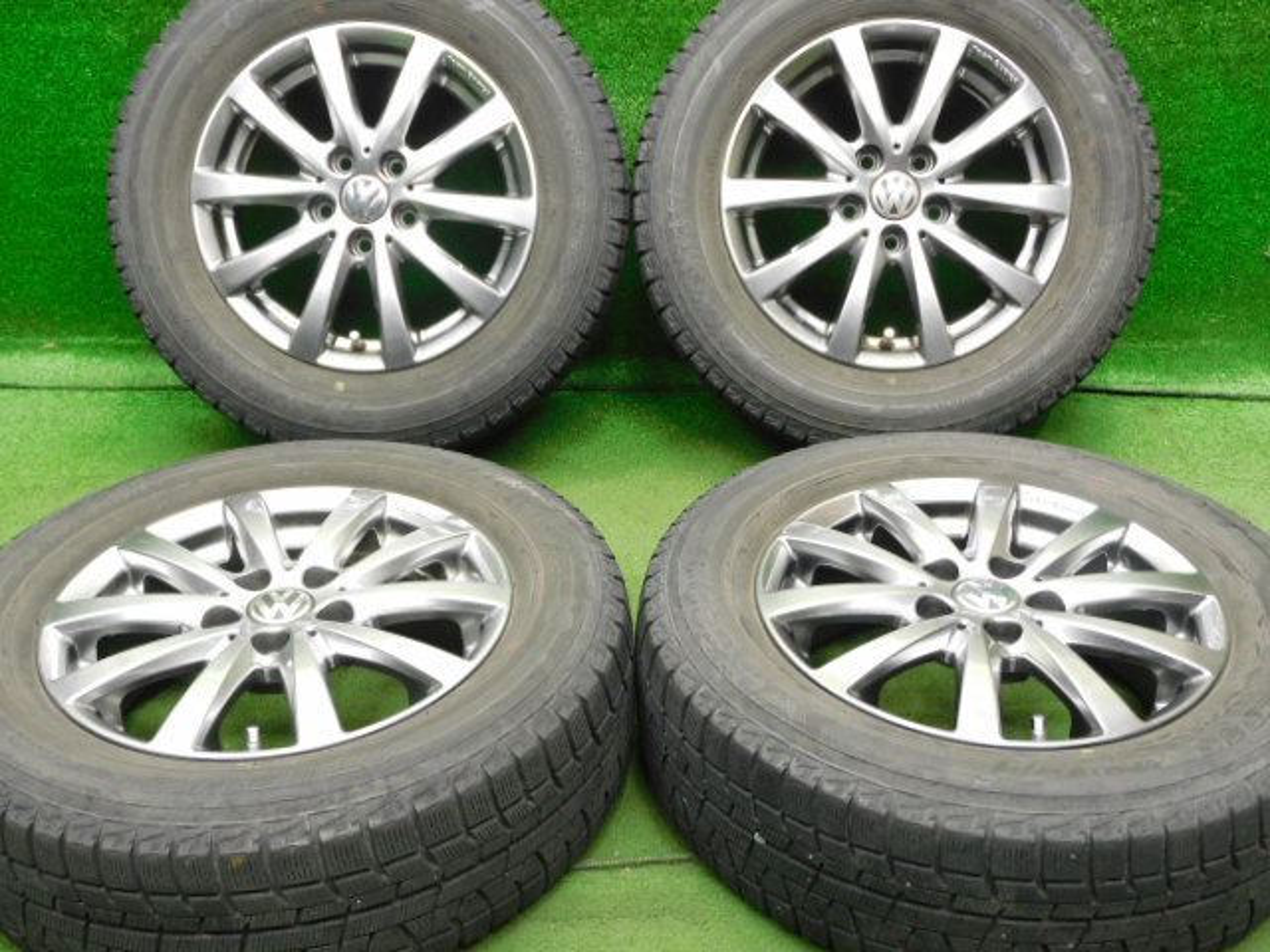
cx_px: 635
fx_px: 1468
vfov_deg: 36.0
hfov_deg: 46.8
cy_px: 476
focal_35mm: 40
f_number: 3.8
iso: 400
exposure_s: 1/13
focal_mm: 7.2
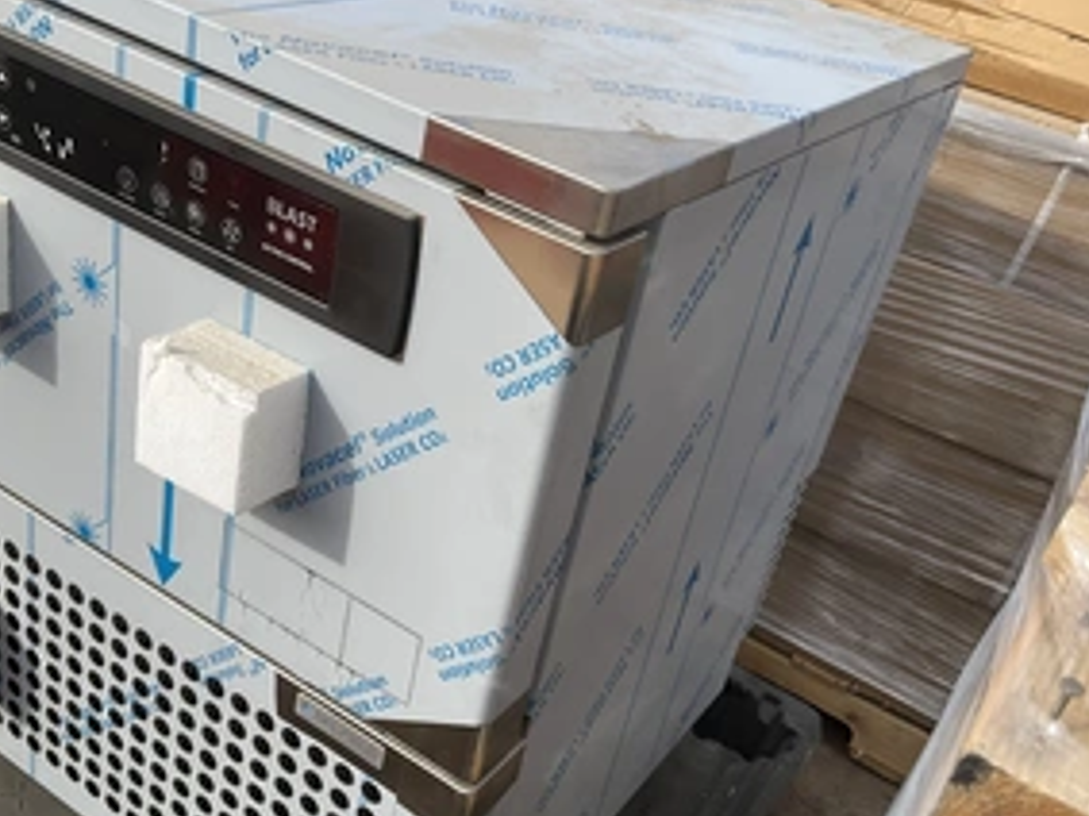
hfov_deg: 45.8
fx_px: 1289
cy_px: 450
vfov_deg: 35.1
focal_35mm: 41
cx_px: 543
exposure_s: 1/944
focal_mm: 3
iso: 25
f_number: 1.8
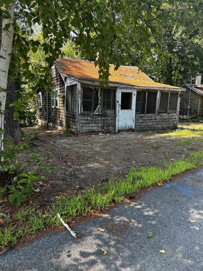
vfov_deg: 71.6
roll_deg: -0.4
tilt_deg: -9.9
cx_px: 102
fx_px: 188
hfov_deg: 56.8
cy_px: 136
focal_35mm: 24
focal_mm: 6.86
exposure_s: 1/276
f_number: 1.78
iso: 80
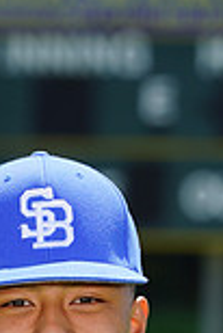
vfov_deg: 2.2
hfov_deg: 1.5
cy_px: 478
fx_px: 8714
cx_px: 14
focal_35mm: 940
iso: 100
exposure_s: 1/250
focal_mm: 250
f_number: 8
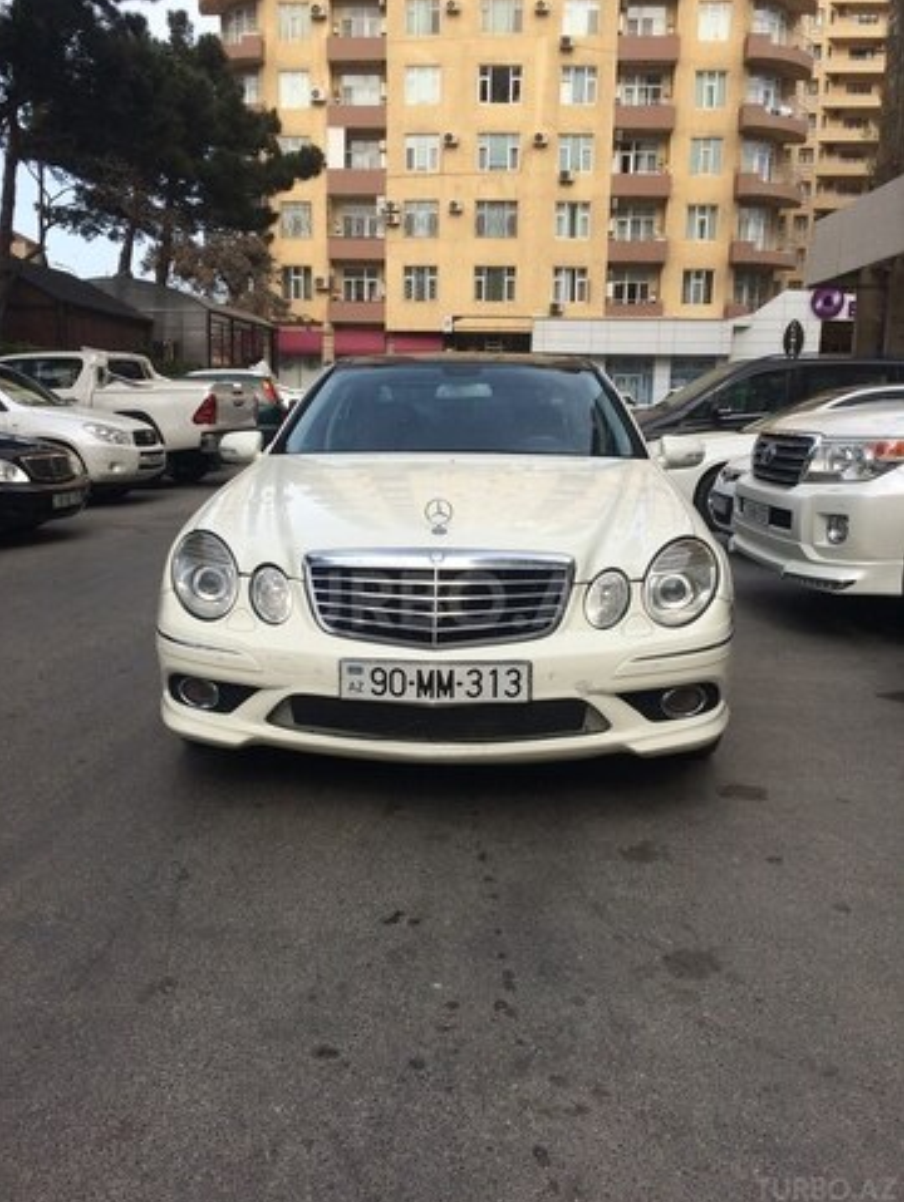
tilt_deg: -13.9
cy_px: 600
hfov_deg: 46.8
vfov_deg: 59.9
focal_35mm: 30
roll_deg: -0.1
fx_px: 1043
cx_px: 439
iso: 32
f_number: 2.2
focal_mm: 4.15
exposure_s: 1/1208
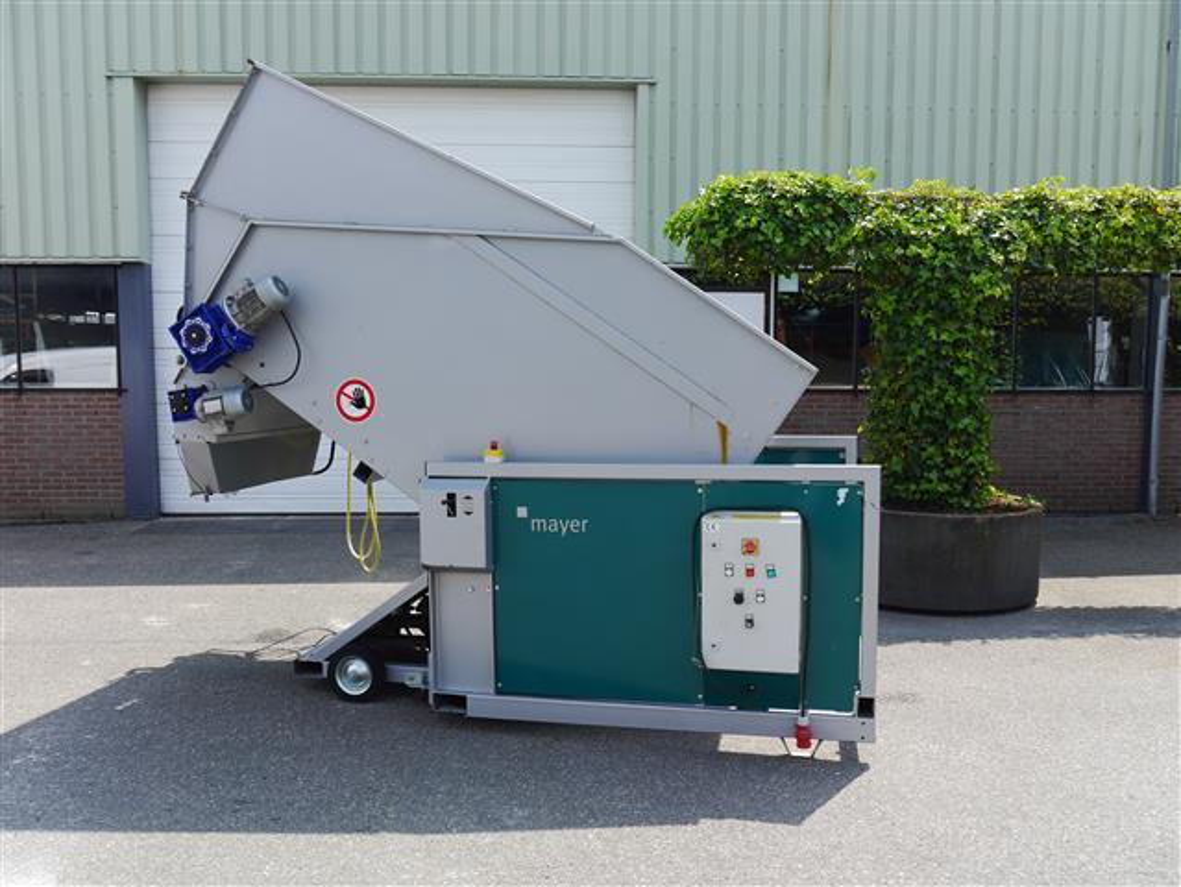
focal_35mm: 28
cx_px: 590
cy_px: 444
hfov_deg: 63.4
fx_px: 956
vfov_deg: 49.8
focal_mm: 14
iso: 160
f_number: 6.3
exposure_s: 1/320
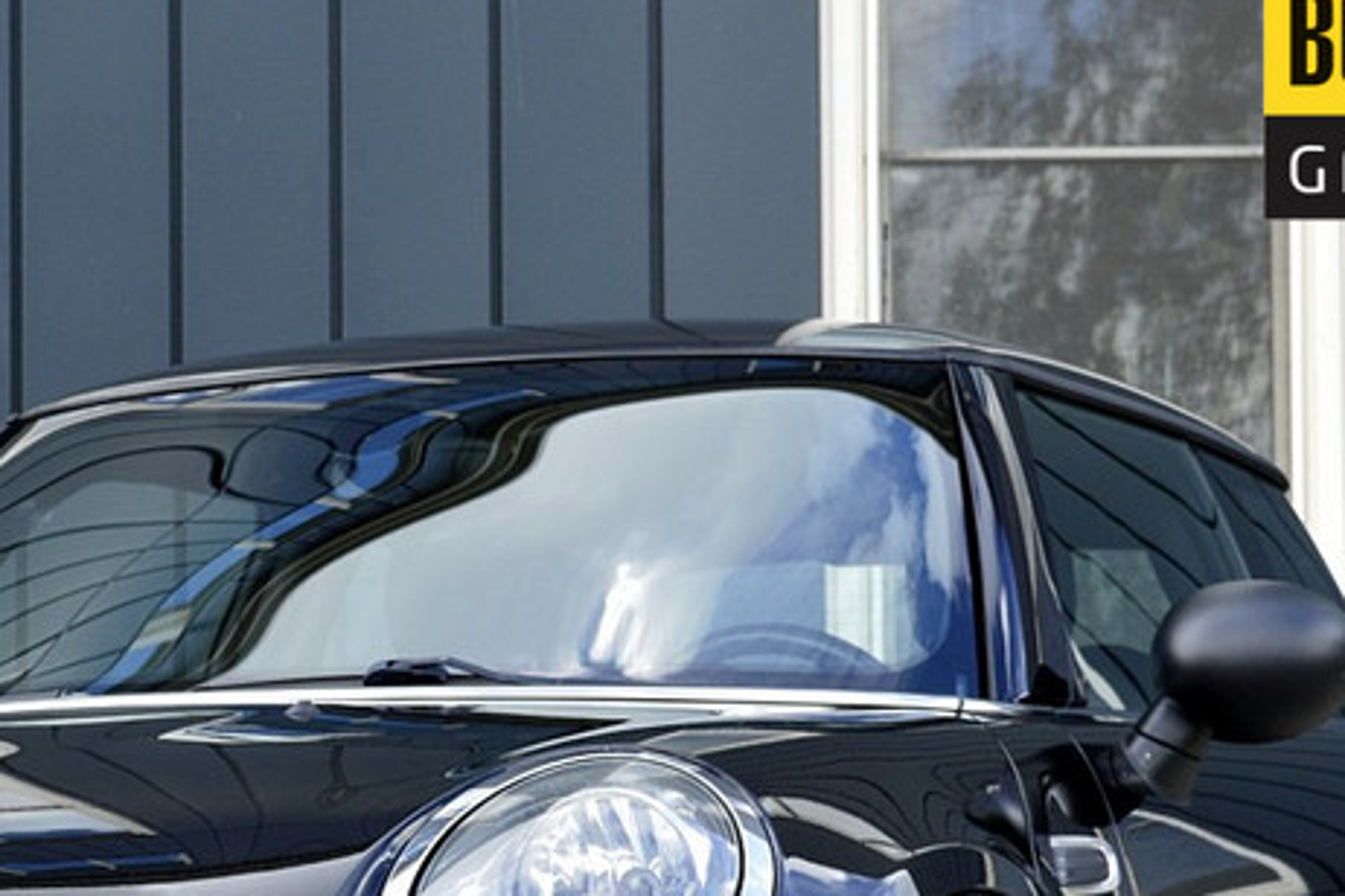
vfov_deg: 10.2
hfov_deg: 15.3
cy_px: 959
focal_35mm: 133
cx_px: 277
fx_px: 4969
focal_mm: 40
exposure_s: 1/160
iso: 400
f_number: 9
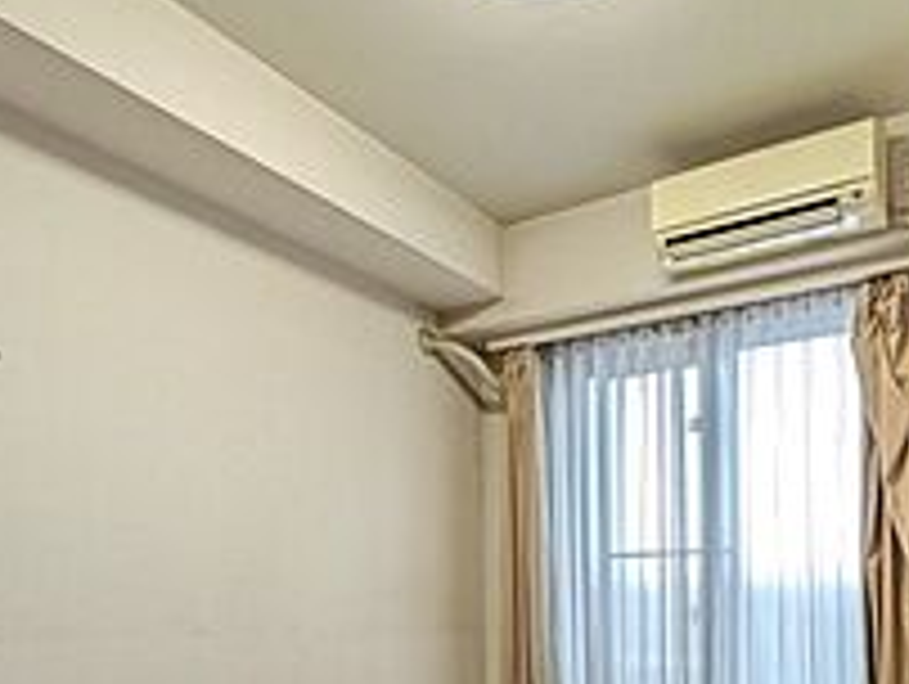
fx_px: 815
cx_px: 616
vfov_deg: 41.6
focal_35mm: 31
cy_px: 626
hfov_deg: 56.8
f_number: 2.2
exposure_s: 1/60
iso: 62
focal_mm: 1.83
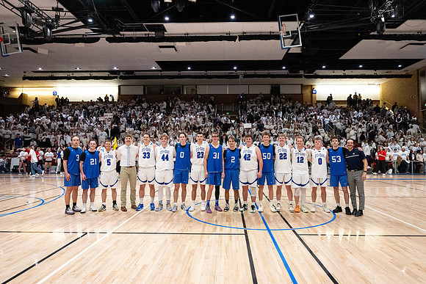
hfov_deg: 75.2
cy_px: 142
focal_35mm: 23
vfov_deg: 54.4
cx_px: 221
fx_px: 276
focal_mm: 22.5
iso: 8000
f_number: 4
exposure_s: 1/500
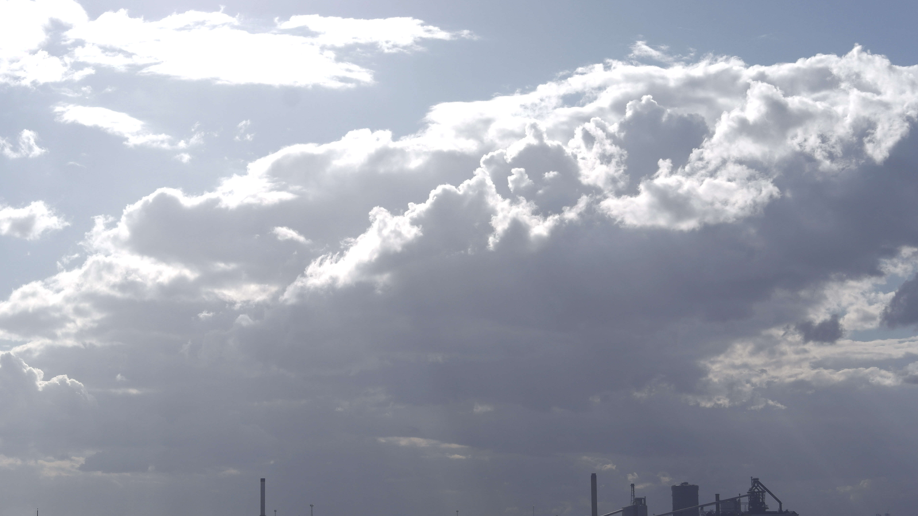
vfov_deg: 14.9
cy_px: 300
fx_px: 1972
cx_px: 457
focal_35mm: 81
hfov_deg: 26.2
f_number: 10
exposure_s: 1/500
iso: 100
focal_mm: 50
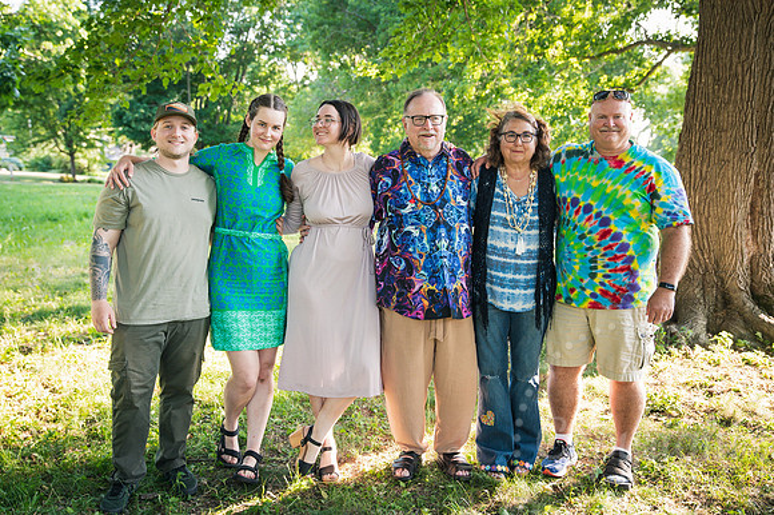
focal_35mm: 38
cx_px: 387
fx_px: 817
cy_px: 258
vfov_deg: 35.0
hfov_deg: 50.7
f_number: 3.5
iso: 800
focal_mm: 38
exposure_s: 1/320
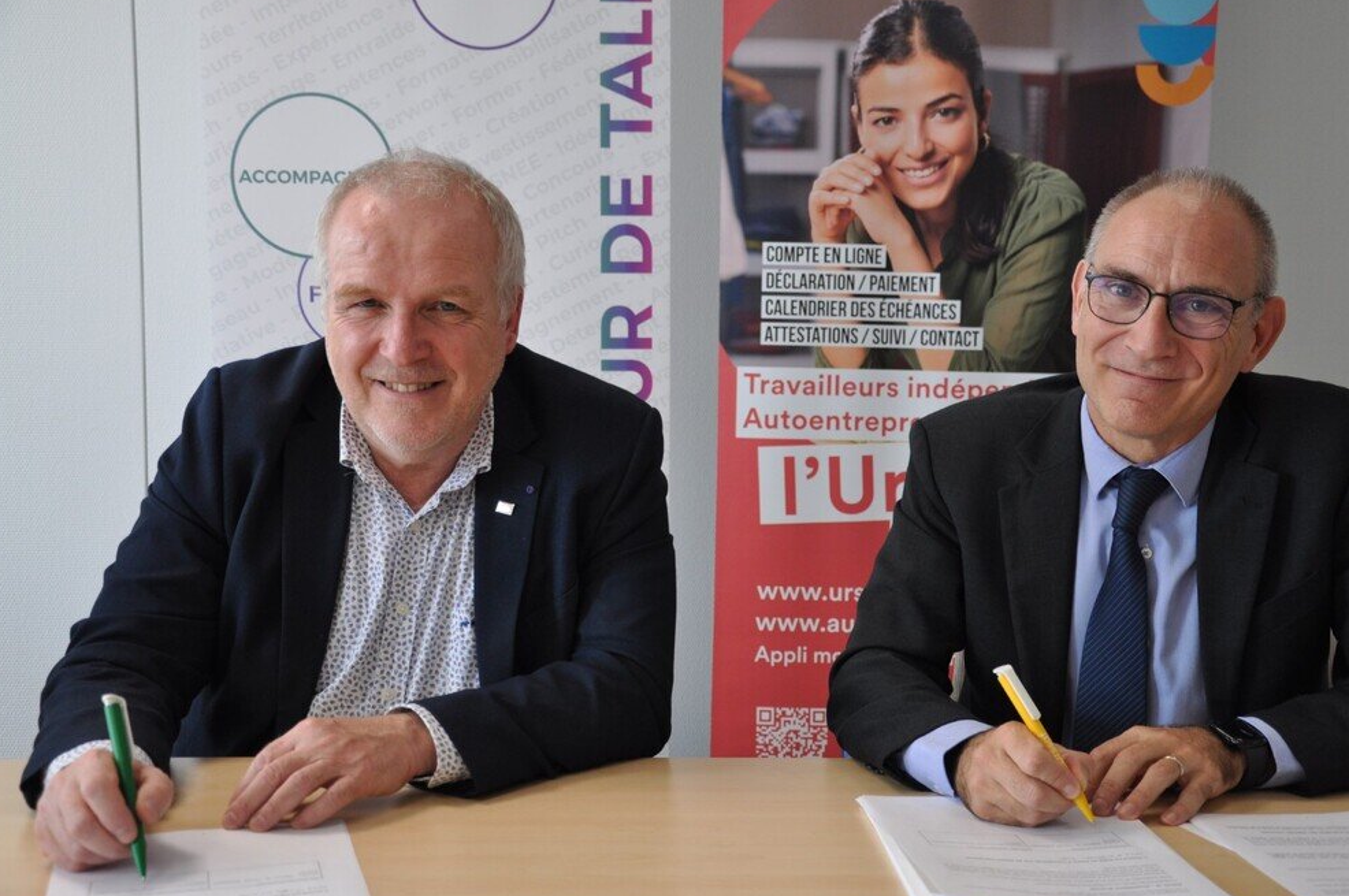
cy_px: 447
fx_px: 1797
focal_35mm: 48
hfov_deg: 41.1
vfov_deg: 28.0
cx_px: 703
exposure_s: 1/60
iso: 500
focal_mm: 30
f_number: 4.2
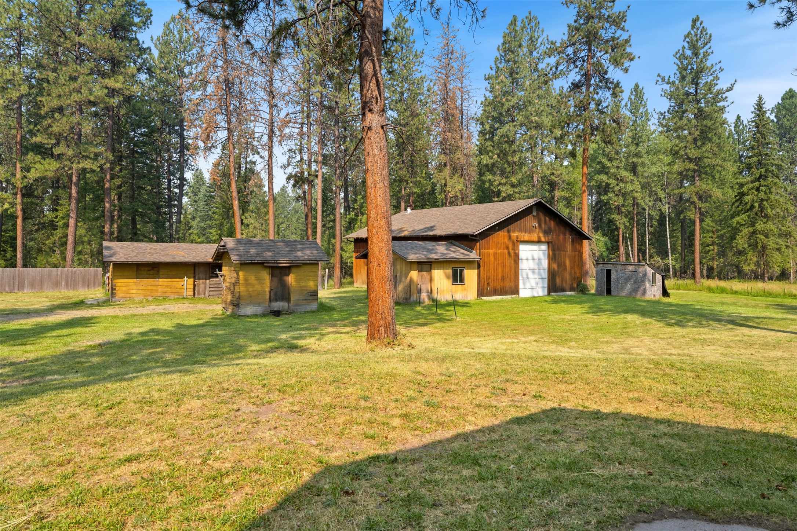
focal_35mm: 21
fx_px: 474
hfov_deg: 80.1
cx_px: 398
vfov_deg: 58.6
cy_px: 266
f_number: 9
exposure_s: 1/100
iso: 250
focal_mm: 21.4
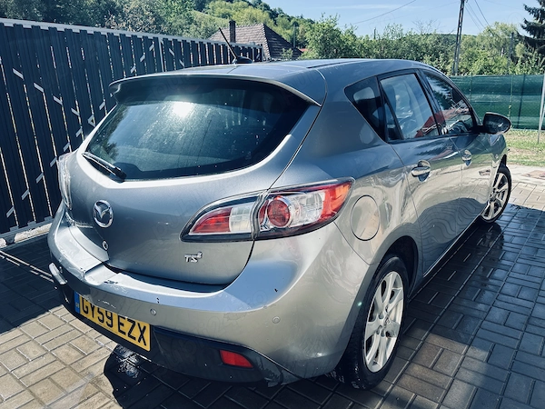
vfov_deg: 53.1
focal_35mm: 26
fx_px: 409
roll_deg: +2.0
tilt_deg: -16.8
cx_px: 272
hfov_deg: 67.3
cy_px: 204
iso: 50
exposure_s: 1/1869
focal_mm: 5.7
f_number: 1.5
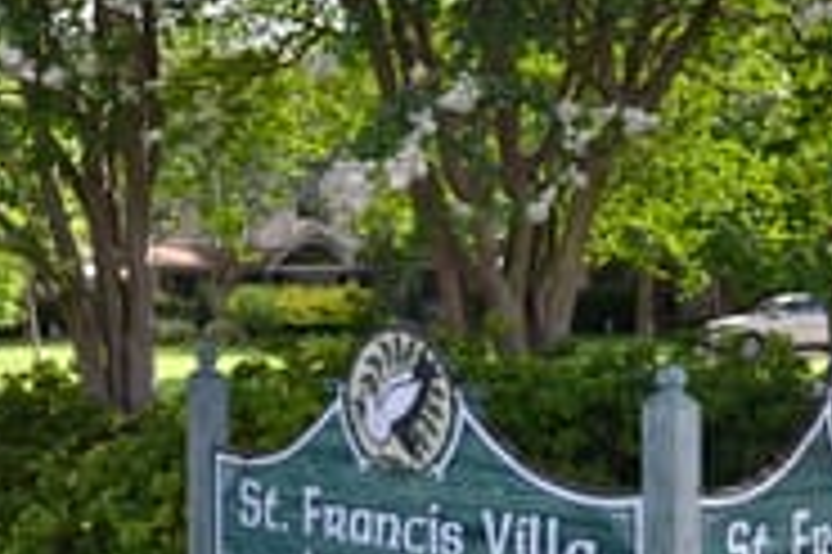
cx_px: 288
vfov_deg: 20.9
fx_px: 1501
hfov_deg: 30.8
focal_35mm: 65
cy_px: 329
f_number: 3.8
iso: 400
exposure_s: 1/800
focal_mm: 20
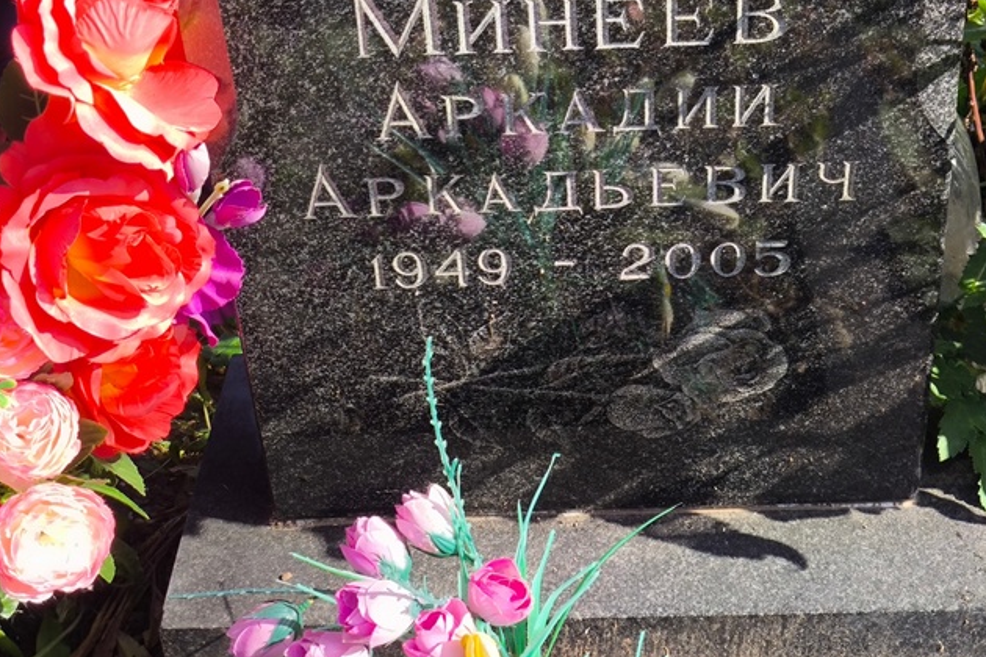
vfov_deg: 20.5
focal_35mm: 66
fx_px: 1808
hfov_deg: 30.4
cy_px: 216
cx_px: 592
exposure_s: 1/676
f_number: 1.7
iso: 50
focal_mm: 4.71
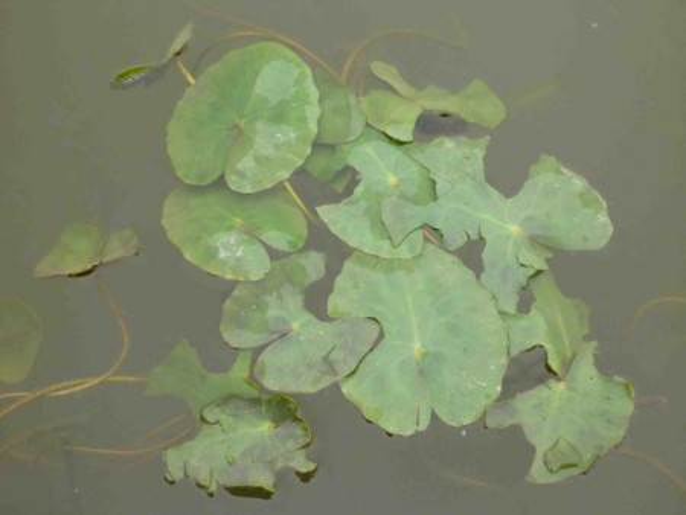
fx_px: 1229
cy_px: 258
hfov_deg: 31.2
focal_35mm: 62
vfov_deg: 23.7
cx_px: 343
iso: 200
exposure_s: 1/160
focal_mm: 11
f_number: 5.2
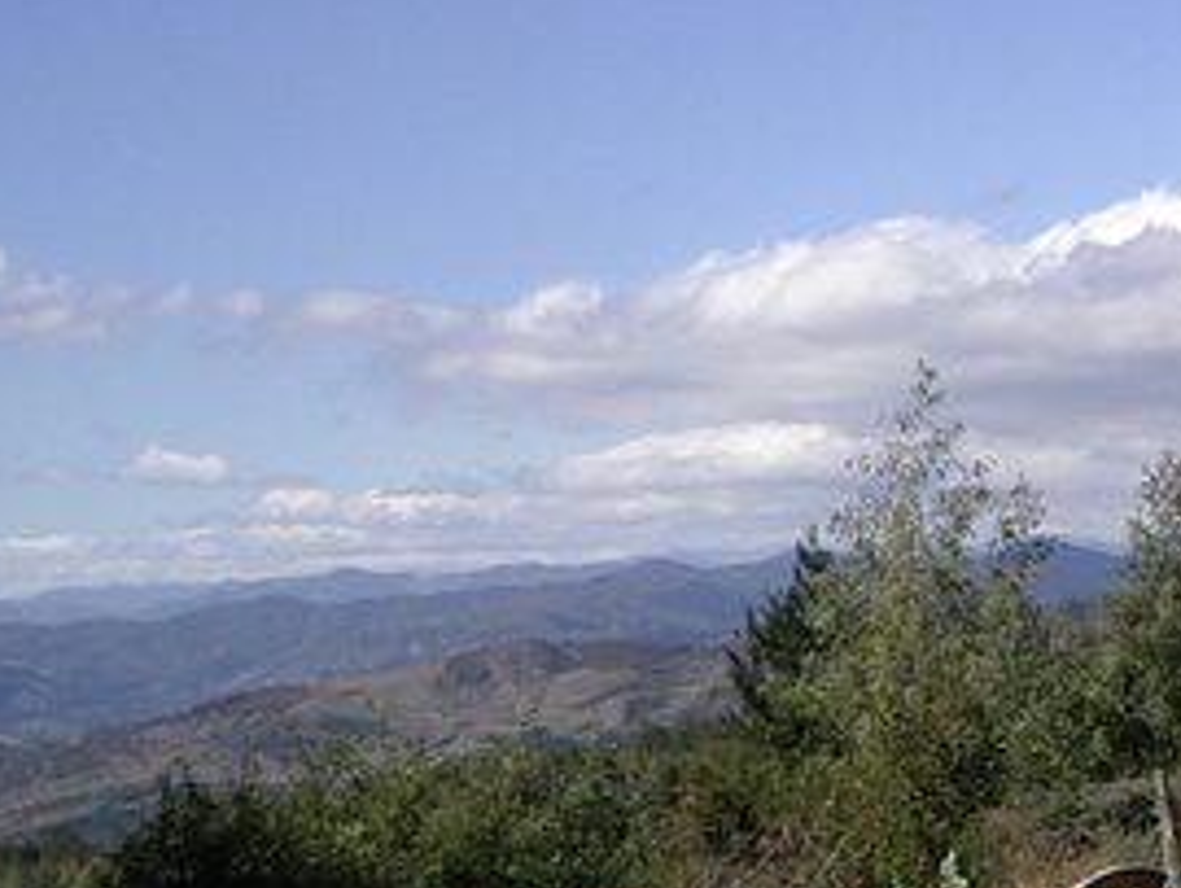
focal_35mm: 90
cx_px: 932
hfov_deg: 21.5
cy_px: 805
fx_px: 3073
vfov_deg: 16.2
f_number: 4.8
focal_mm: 5.8
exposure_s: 1/500
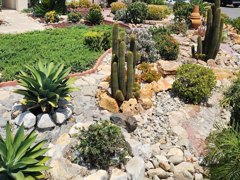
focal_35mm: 37
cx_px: 82
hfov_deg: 49.4
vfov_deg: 37.3
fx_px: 256
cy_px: 38
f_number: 1.8
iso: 12
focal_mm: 6.4
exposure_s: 1/1372
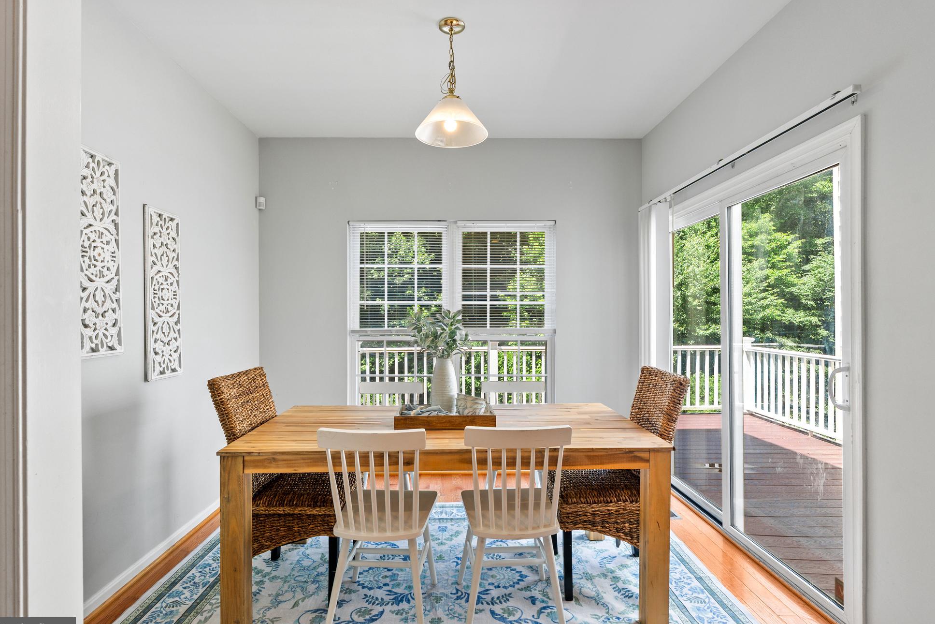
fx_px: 467
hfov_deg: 90.0
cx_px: 463
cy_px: 322
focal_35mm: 18
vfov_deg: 67.4
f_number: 8
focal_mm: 17
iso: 320
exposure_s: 1/15
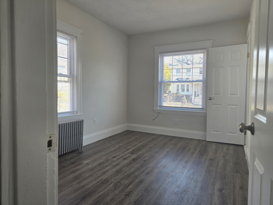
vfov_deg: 58.9
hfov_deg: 73.9
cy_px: 102
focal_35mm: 23
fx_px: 181
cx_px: 136
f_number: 1.8
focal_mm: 5.4
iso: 50
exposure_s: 1/182
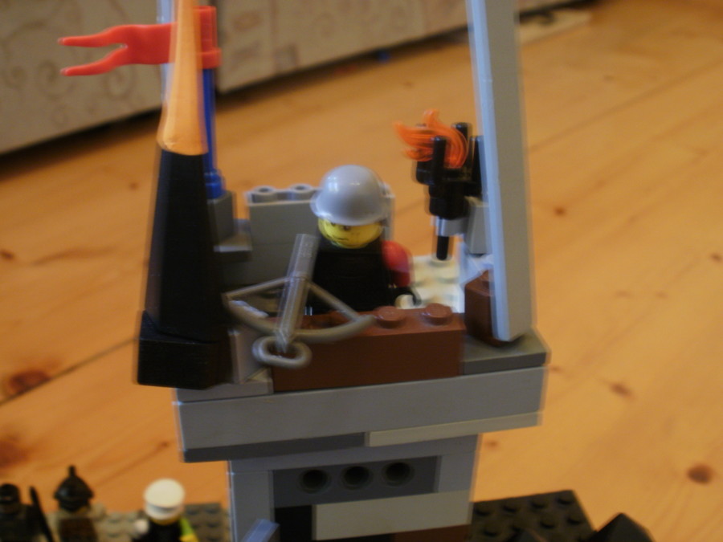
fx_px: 919
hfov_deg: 42.9
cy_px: 271
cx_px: 362
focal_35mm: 44
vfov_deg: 32.9
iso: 125
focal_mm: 7.7
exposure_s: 1/3
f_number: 4
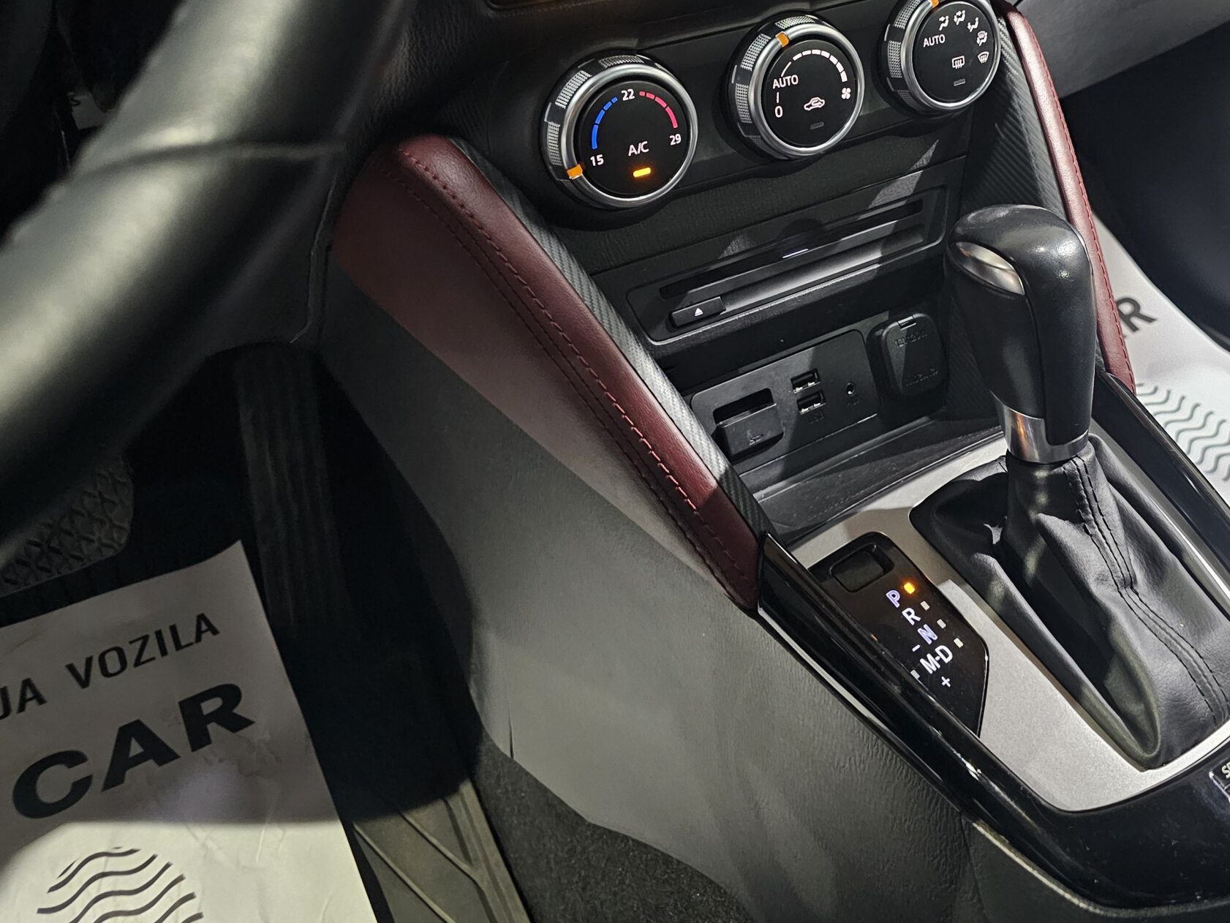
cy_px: 229
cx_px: 901
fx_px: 1244
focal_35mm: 35
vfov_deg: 39.6
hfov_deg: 50.7
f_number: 1.7
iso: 1000
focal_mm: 6.3
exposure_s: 1/25
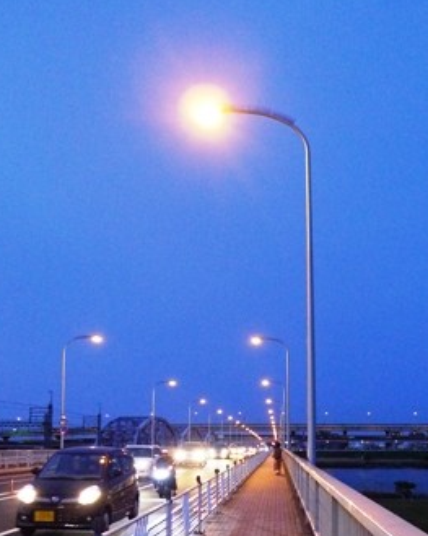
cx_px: 303
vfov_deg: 45.8
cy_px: 418
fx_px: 602
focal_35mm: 38
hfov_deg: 38.5
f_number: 2
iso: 800
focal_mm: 5.1
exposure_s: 1/30
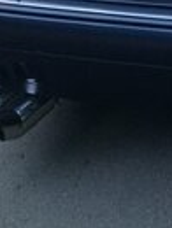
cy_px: -103
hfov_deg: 12.2
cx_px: 226
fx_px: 779
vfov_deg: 15.5
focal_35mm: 118
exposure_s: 1/33
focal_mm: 3.3
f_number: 2.2
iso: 64
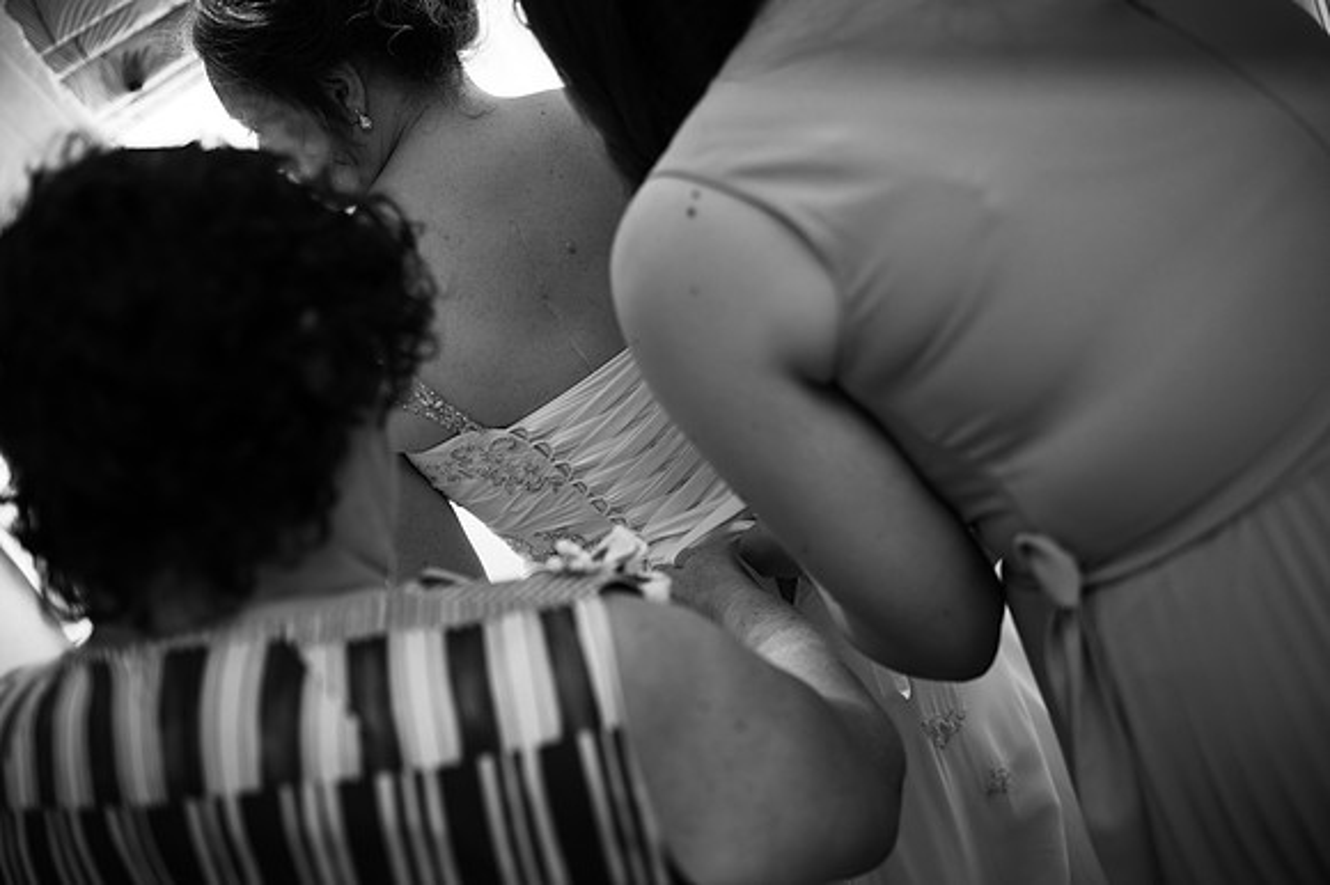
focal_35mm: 35
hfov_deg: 54.5
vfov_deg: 37.8
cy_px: 442
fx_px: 1292
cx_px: 665
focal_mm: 35
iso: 320
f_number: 2.2
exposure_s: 1/160
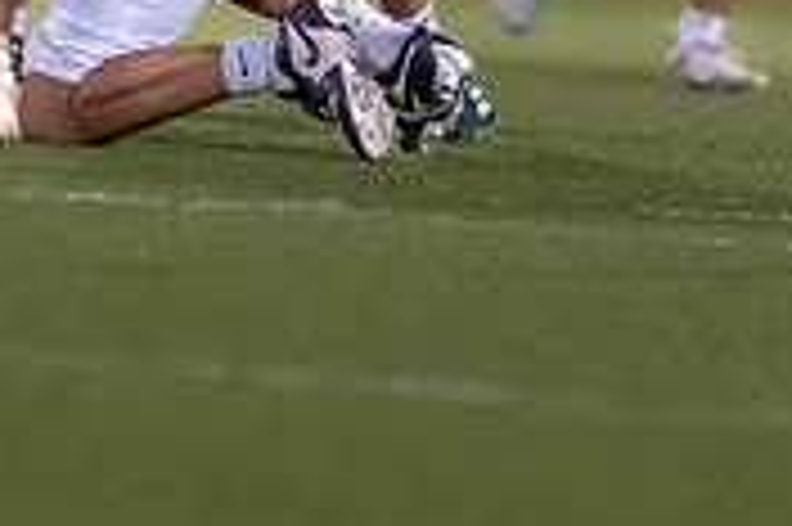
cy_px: -447
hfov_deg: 2.2
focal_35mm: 918
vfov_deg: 1.5
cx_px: -130
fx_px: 20177
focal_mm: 135
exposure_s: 1/1000
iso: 1600
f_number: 1.8
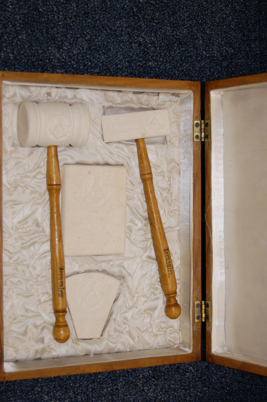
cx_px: 139
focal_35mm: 71
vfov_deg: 28.7
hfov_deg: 19.3
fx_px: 786
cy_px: 205
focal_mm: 45
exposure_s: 1/60
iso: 400
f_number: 5.3
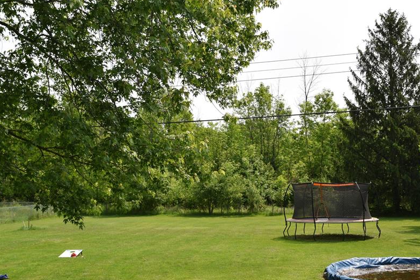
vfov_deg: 26.4
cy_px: 166
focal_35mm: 51
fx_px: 595
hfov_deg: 38.8
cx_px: 245
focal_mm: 26
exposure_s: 1/200
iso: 100
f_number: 10
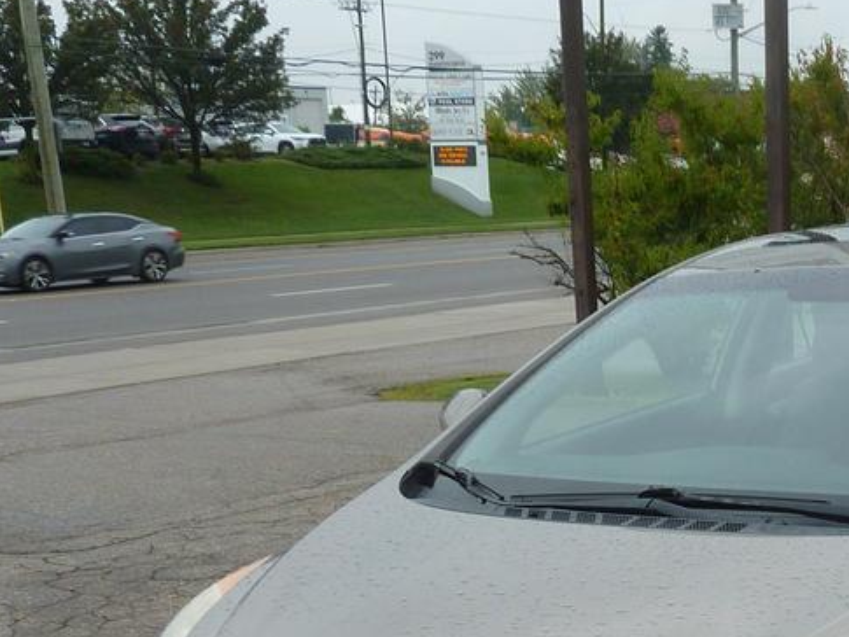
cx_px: 826
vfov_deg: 21.3
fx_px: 1619
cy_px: 679
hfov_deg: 27.8
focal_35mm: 66
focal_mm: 4.1
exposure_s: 1/200
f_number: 4
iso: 80
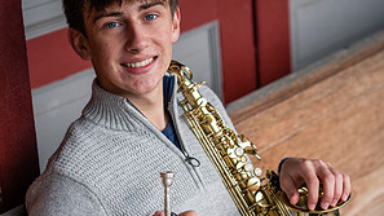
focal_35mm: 135
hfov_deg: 15.9
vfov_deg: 9.0
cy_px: 164
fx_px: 1374
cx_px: 193
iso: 640
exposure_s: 1/400
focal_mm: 85
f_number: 3.5
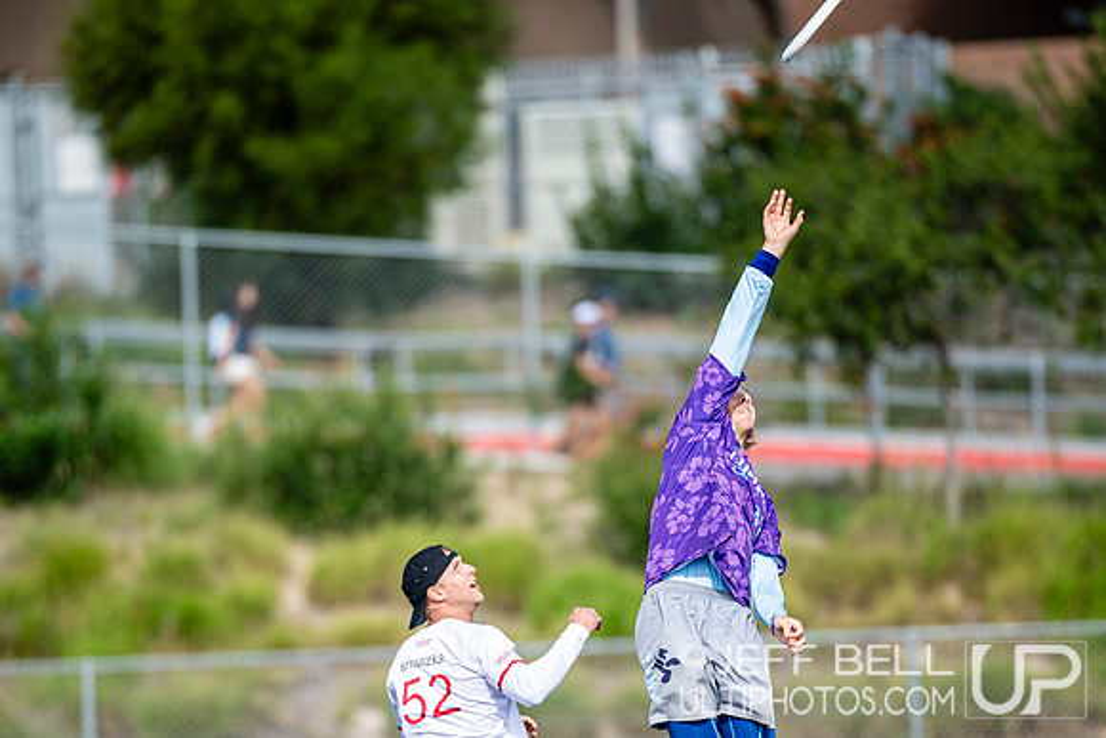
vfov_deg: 3.3
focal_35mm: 421
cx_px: 553
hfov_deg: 4.9
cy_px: 518
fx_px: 12943
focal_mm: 300
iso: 100
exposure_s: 1/1000
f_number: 3.2
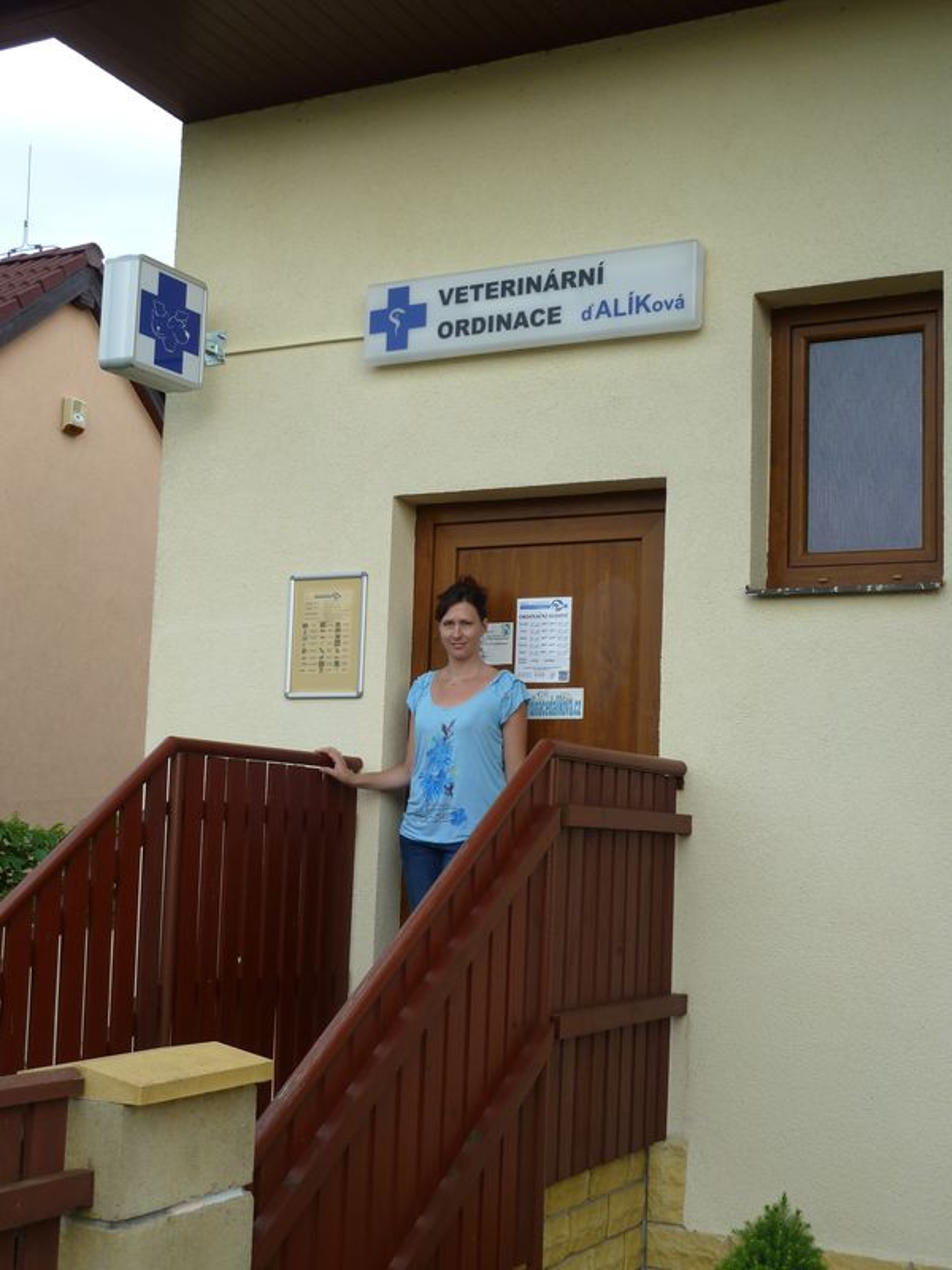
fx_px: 1613
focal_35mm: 44
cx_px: 476
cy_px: 635
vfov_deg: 42.9
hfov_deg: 32.9
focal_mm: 7.3
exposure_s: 1/125
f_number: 4
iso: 80
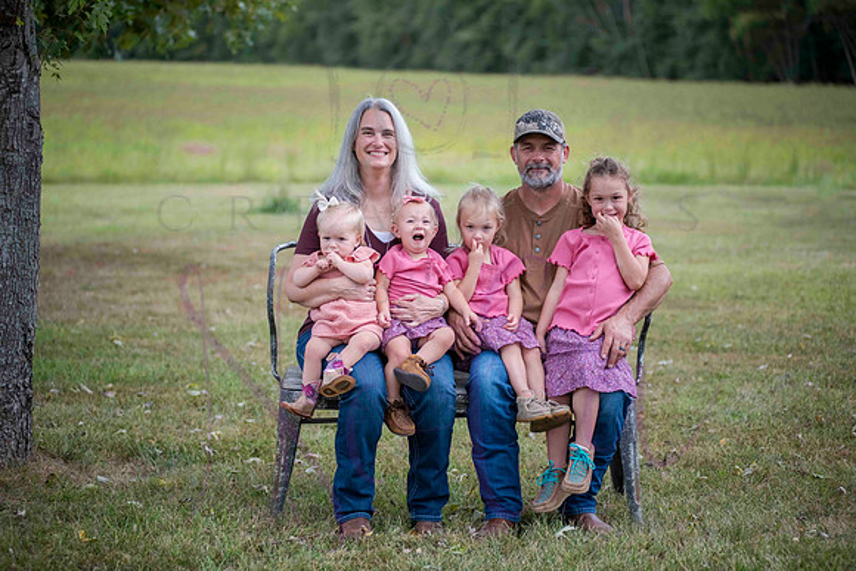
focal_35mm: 80
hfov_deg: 25.4
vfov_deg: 17.1
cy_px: 286
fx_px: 1903
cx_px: 428
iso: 400
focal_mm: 80
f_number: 3.2
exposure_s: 1/640
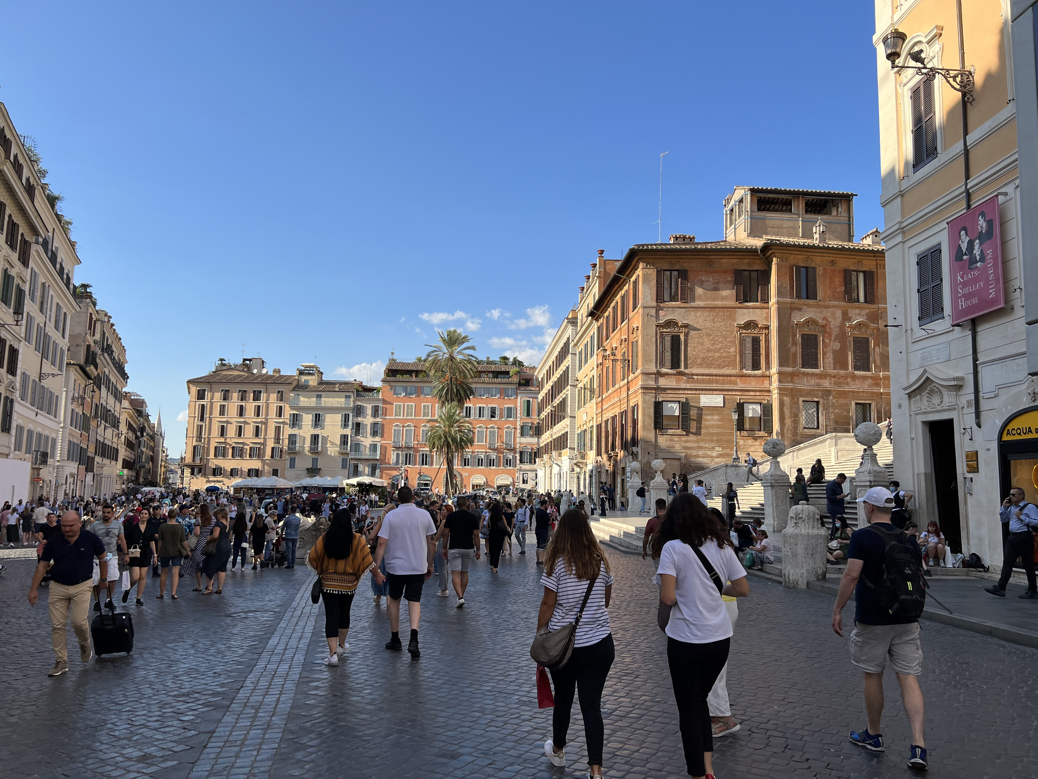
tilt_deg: +5.8
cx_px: 519
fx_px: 780
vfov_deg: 53.1
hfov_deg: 67.3
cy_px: 390
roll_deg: -1.3
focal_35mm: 26
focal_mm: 5.7
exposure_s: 1/2915
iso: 50
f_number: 1.5
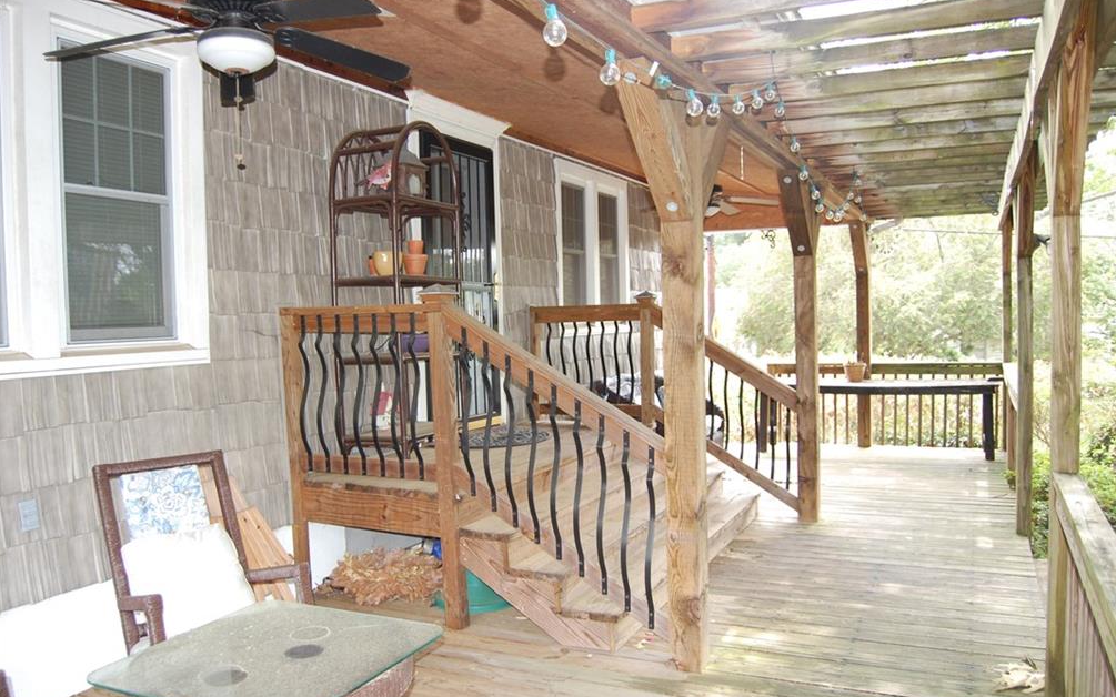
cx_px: 565
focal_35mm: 28
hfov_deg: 66.5
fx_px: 852
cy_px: 356
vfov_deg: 44.5
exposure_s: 1/125
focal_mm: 18
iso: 400
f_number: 3.5
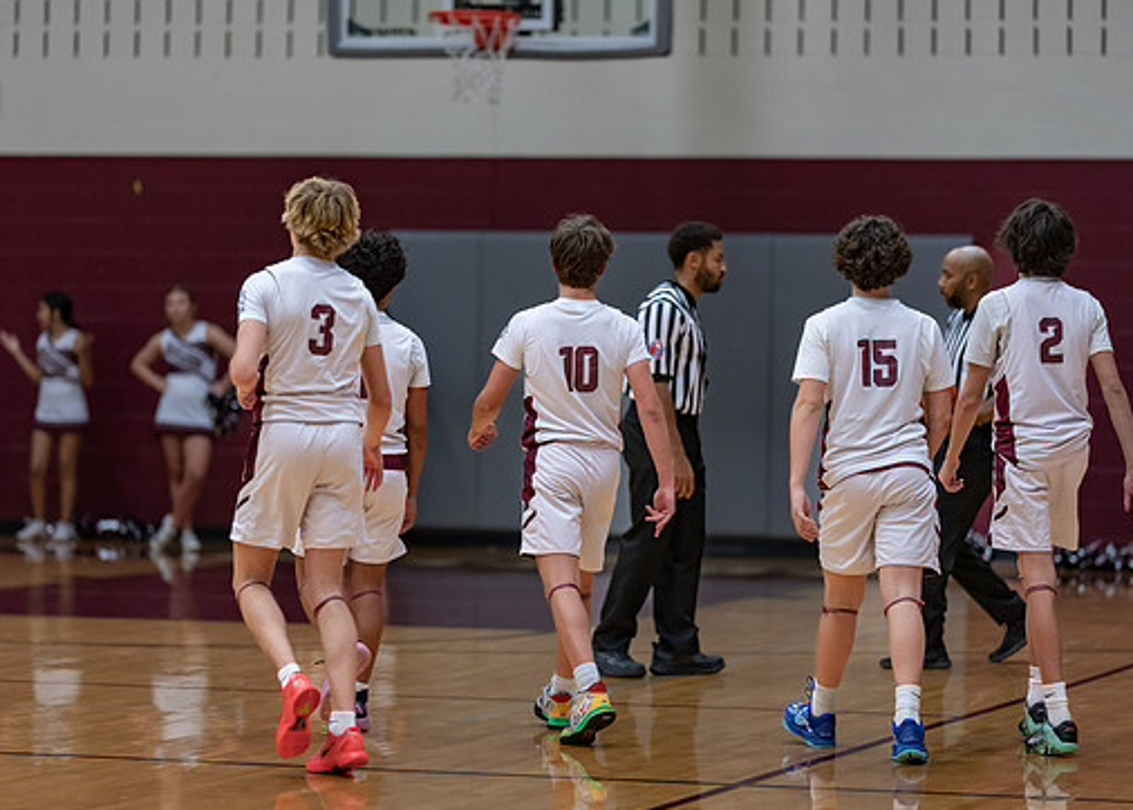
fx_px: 5216
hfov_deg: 12.4
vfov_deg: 8.9
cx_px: 549
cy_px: 385
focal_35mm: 162
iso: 1250
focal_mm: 135
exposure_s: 1/1000
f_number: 1.8
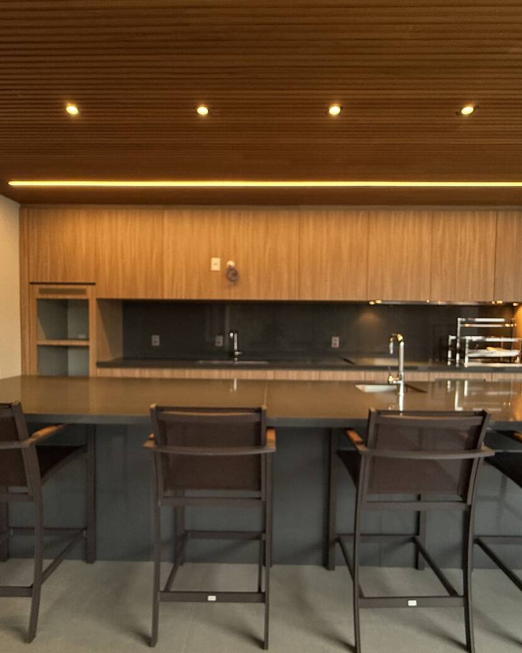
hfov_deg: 70.8
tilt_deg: -1.4
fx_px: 367
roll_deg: -0.9
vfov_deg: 83.2
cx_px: 267
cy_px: 338
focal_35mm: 19
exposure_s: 1/99
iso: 125
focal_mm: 2.22
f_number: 2.2
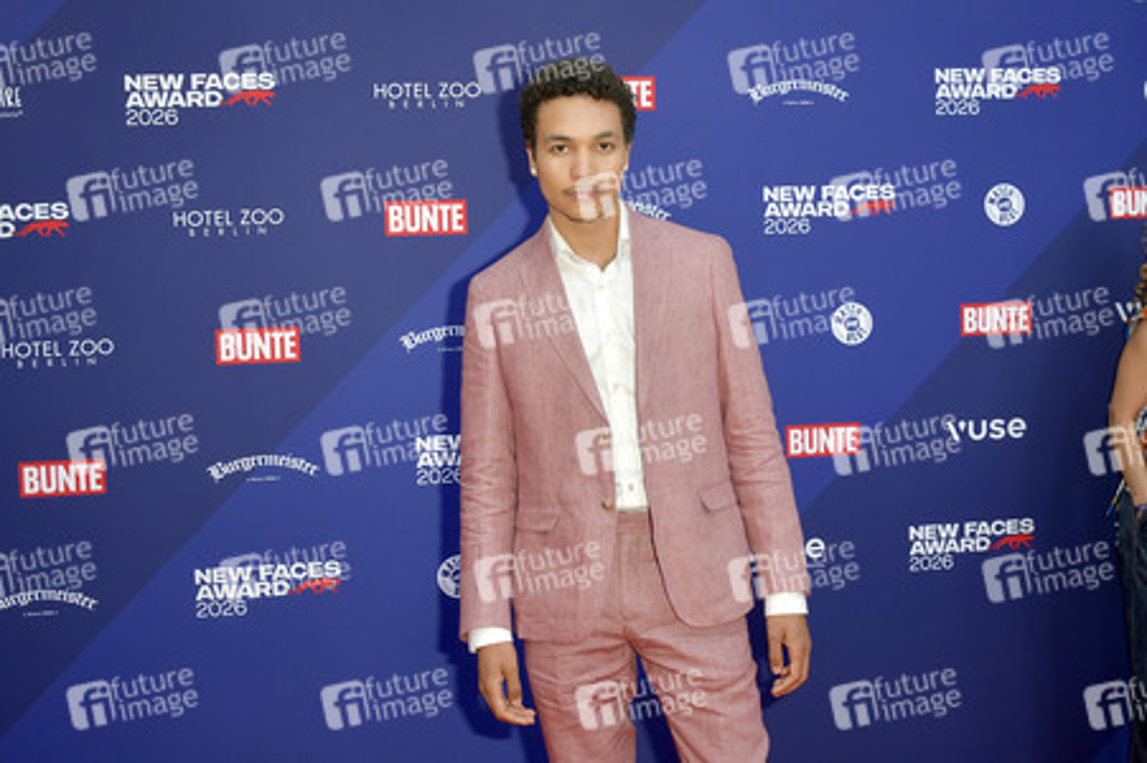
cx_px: 574
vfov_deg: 42.3
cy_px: 382
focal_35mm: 31
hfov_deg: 60.3
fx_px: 987
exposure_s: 1/200
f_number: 6.3
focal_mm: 31
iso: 640
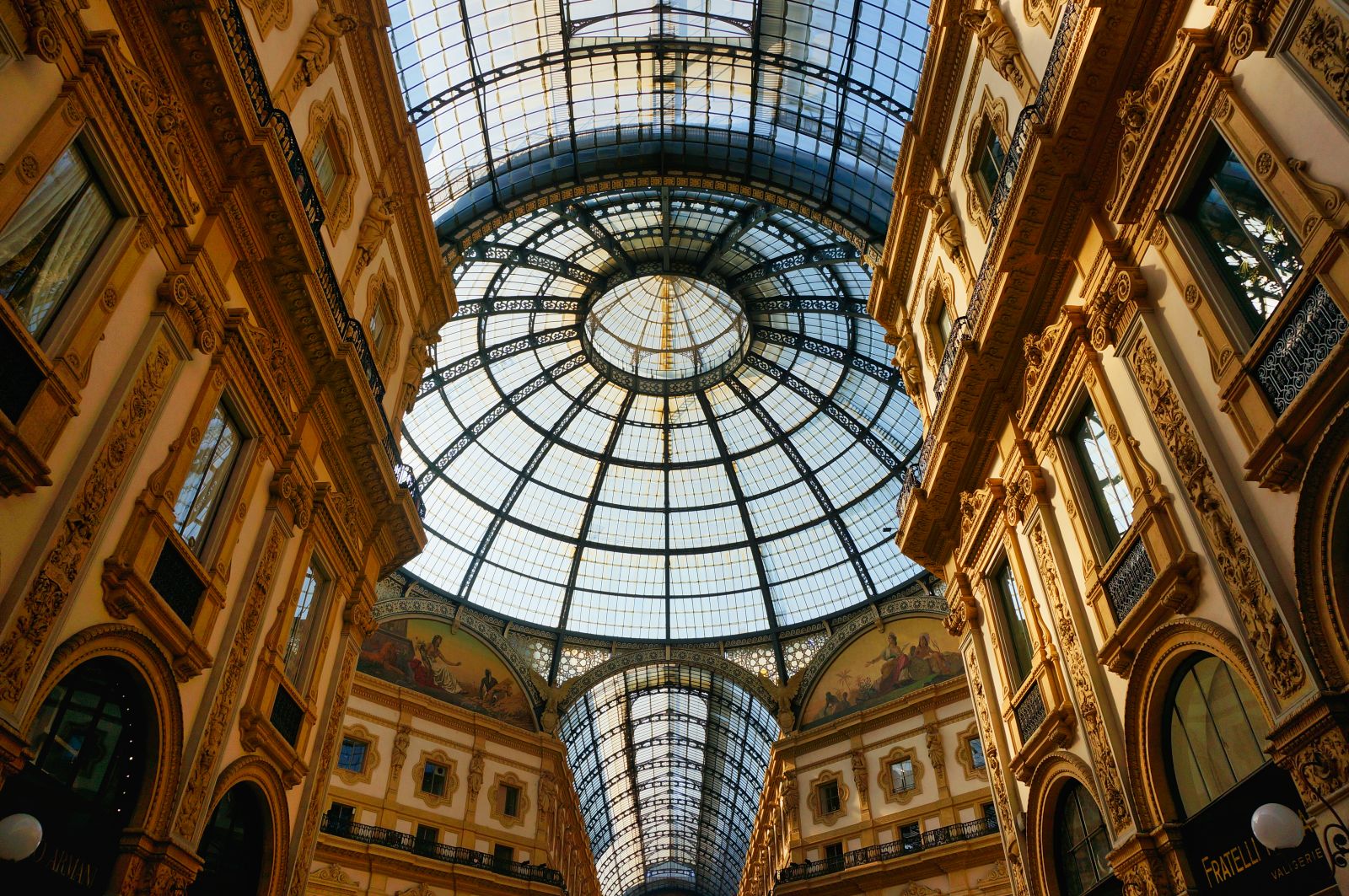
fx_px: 898
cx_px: 674
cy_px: 448
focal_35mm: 24
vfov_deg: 53.0
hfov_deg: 73.8
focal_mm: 16
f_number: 8
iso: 100
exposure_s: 1/200
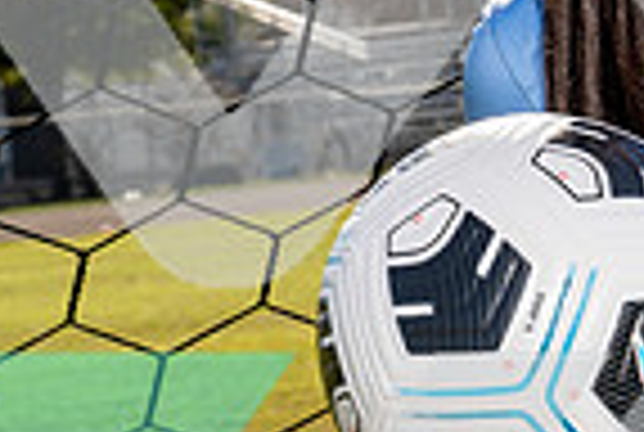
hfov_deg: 7.3
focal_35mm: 275
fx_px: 4930
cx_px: 986
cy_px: 47
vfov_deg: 5.0
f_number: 11
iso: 200
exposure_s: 1/250
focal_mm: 68
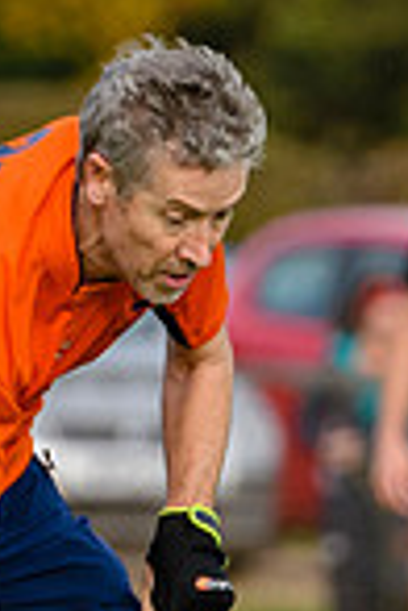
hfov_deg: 0.7
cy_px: 461
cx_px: -73
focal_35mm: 1897
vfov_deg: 1.1
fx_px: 32246
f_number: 4
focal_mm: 200
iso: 500
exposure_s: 1/2000
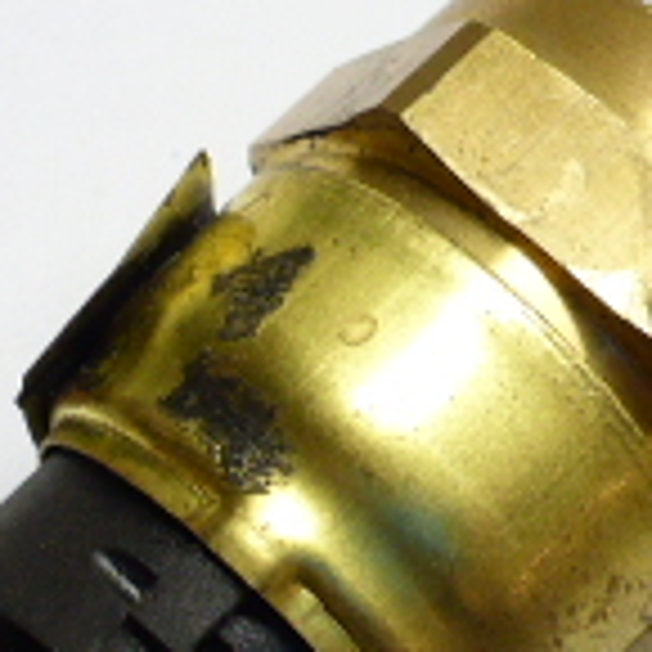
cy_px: 571
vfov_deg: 15.8
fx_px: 2323
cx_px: 400
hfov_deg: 16.0
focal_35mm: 109
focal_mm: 4.9
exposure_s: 1/60
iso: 160
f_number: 3.3
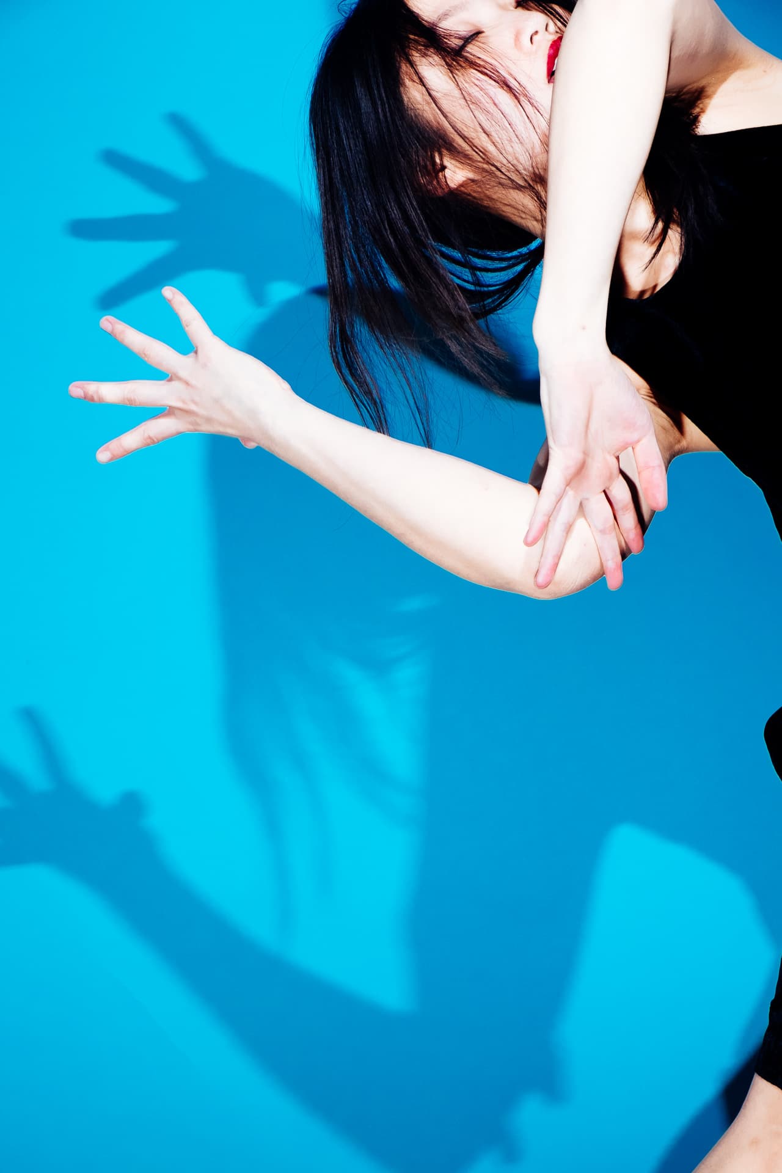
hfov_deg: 16.5
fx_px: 2704
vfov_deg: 24.5
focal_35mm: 83
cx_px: 391
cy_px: 586
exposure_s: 1/180
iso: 800
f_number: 10
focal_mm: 55
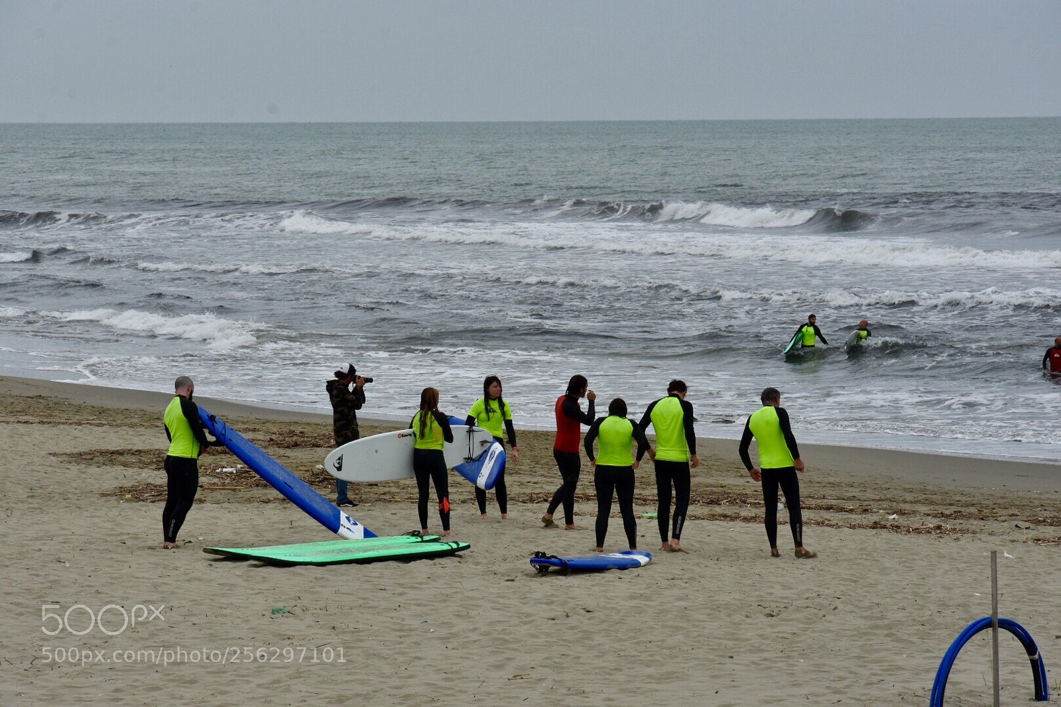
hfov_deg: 13.0
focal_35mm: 158
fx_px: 4642
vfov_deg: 8.7
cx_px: 530
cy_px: 354
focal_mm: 105
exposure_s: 1/320
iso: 200
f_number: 11
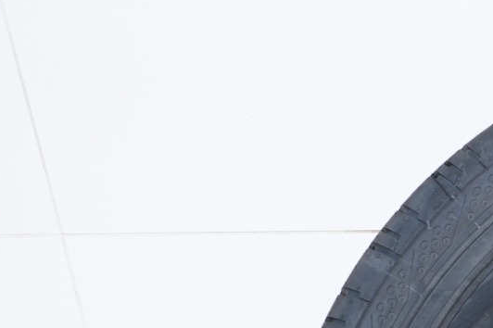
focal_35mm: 101
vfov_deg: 12.8
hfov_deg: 18.0
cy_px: 490
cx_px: 742
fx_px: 1382
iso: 250
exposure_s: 1/100
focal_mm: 28
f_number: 7.1
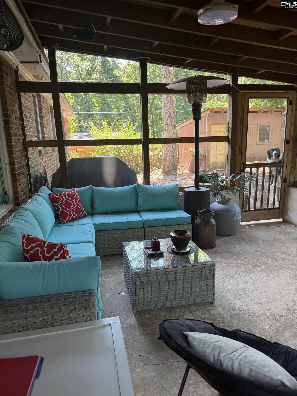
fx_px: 275
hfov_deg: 56.8
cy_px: 198
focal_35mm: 24
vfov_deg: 71.6
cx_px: 148
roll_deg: +0.7
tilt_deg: -12.3
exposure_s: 1/121
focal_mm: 6.76
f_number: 1.78
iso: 125
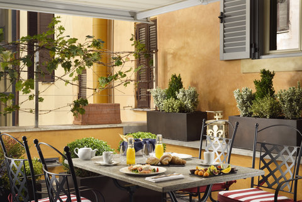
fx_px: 419
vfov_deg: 27.0
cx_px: 151
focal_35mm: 50
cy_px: 101
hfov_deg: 39.6
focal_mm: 50
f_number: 13
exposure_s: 1/200
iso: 125
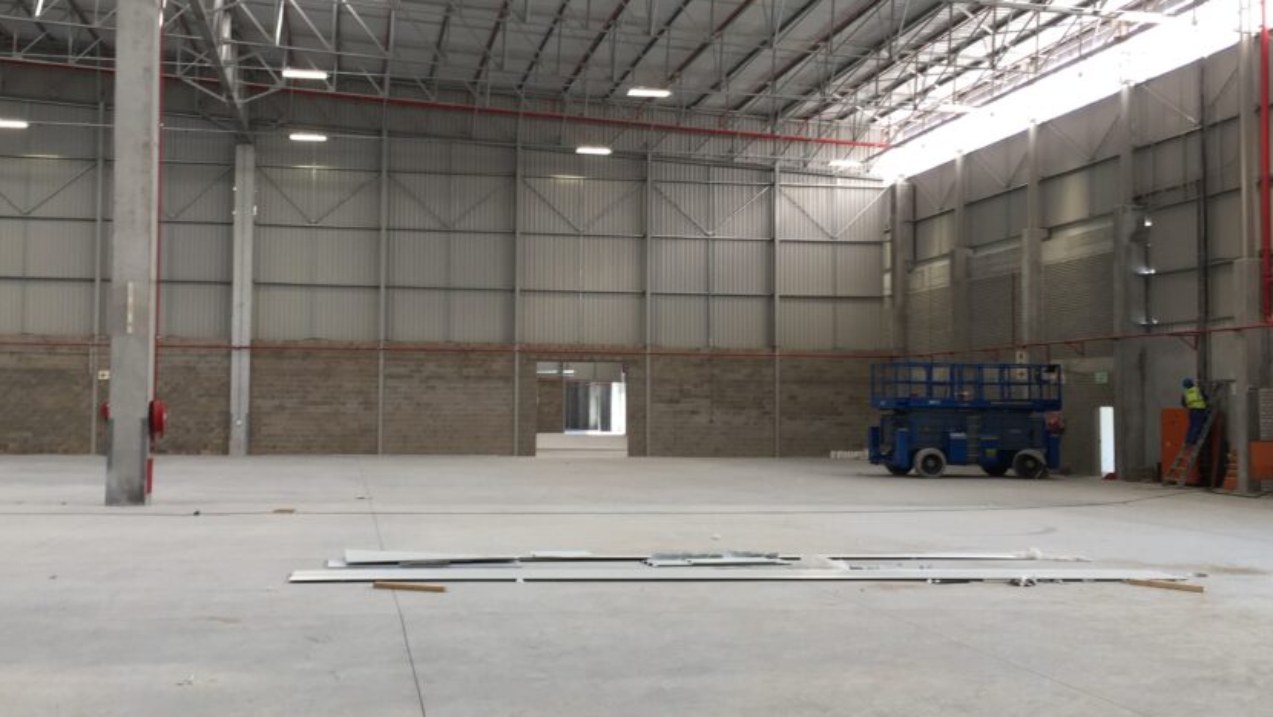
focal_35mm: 39
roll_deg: -1.2
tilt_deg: +1.3
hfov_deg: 51.4
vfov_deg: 30.4
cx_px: 537
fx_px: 1317
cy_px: 339
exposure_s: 1/50
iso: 40
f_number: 2.2
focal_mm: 4.15
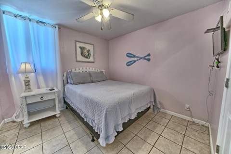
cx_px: 116
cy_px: 77
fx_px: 83
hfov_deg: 108.3
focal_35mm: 13
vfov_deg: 85.4
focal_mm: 13
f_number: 8
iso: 500
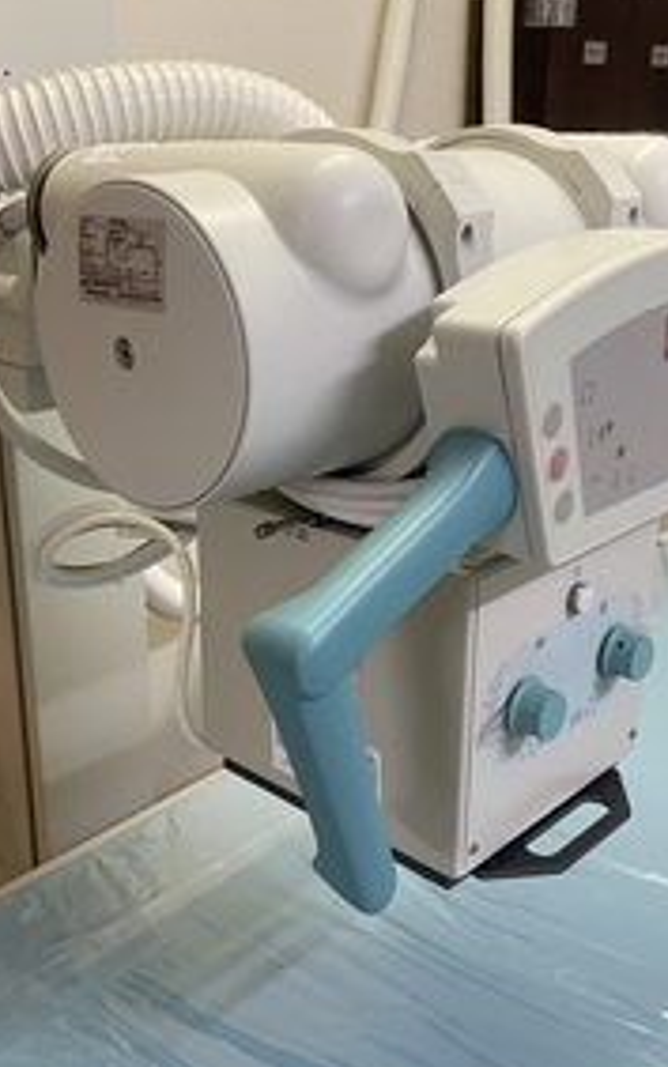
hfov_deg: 32.8
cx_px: 313
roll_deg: +0.2
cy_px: 539
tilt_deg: -20.0
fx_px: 1135
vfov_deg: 50.4
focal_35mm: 39
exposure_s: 1/60
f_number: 1.6
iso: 200
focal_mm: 4.2
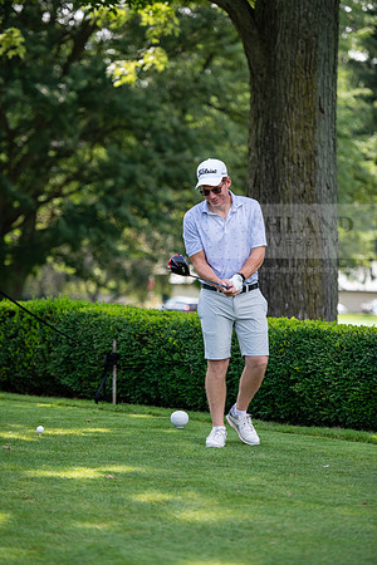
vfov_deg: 15.2
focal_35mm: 135
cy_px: 282
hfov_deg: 10.2
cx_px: 188
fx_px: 2120
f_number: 3.2
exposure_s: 1/800
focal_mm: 135
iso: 320
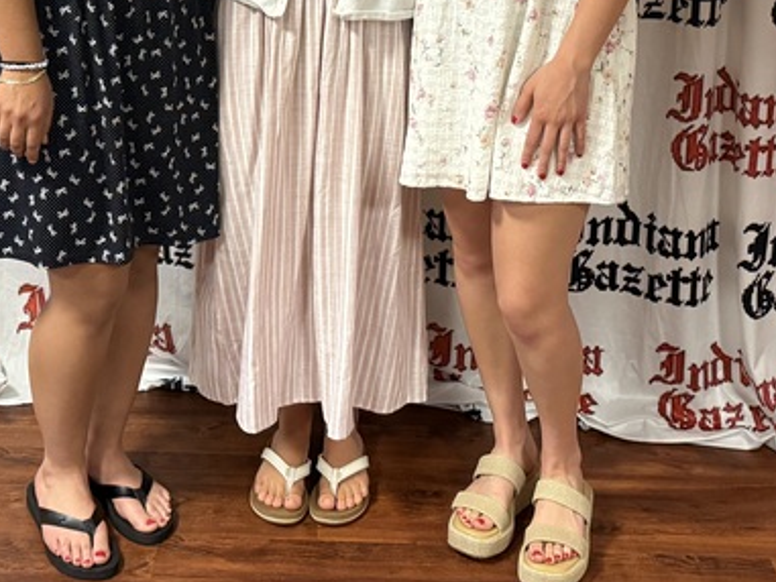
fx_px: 1413
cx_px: 326
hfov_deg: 30.7
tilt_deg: -13.7
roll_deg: -1.9
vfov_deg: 22.3
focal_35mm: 63
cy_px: -16
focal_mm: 6.76
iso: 500
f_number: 1.78
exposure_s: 1/60
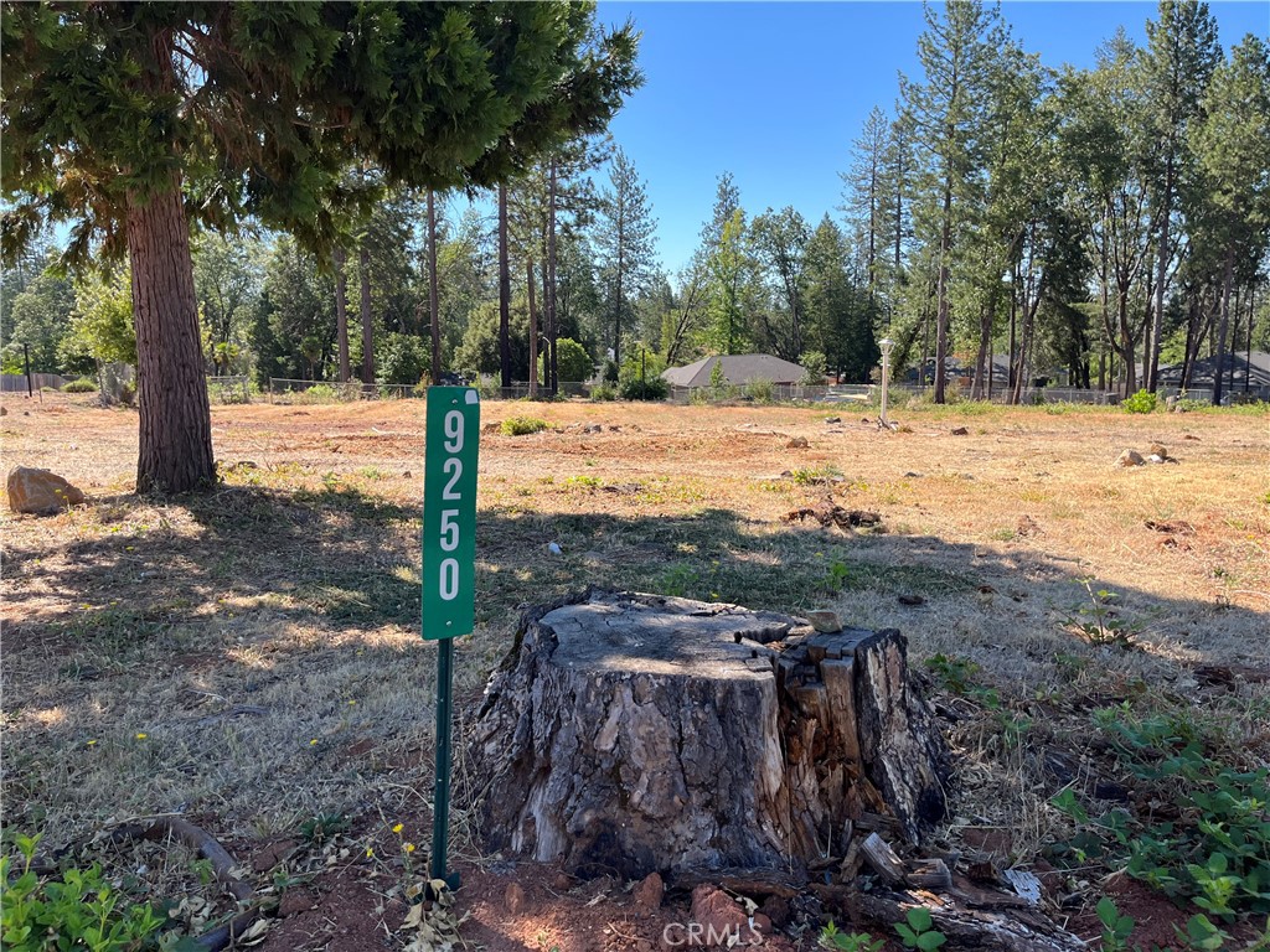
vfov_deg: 53.1
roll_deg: +1.6
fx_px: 954
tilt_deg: -9.2
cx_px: 635
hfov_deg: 67.3
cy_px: 476
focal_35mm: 26
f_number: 1.6
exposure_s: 1/1199
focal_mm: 5.1
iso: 50
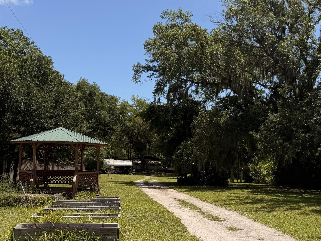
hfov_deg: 39.6
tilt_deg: +1.5
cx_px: 181
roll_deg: -0.9
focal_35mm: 48
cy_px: 150
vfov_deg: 30.2
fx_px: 445
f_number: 1.78
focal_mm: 6.76
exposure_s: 1/8130
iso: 80
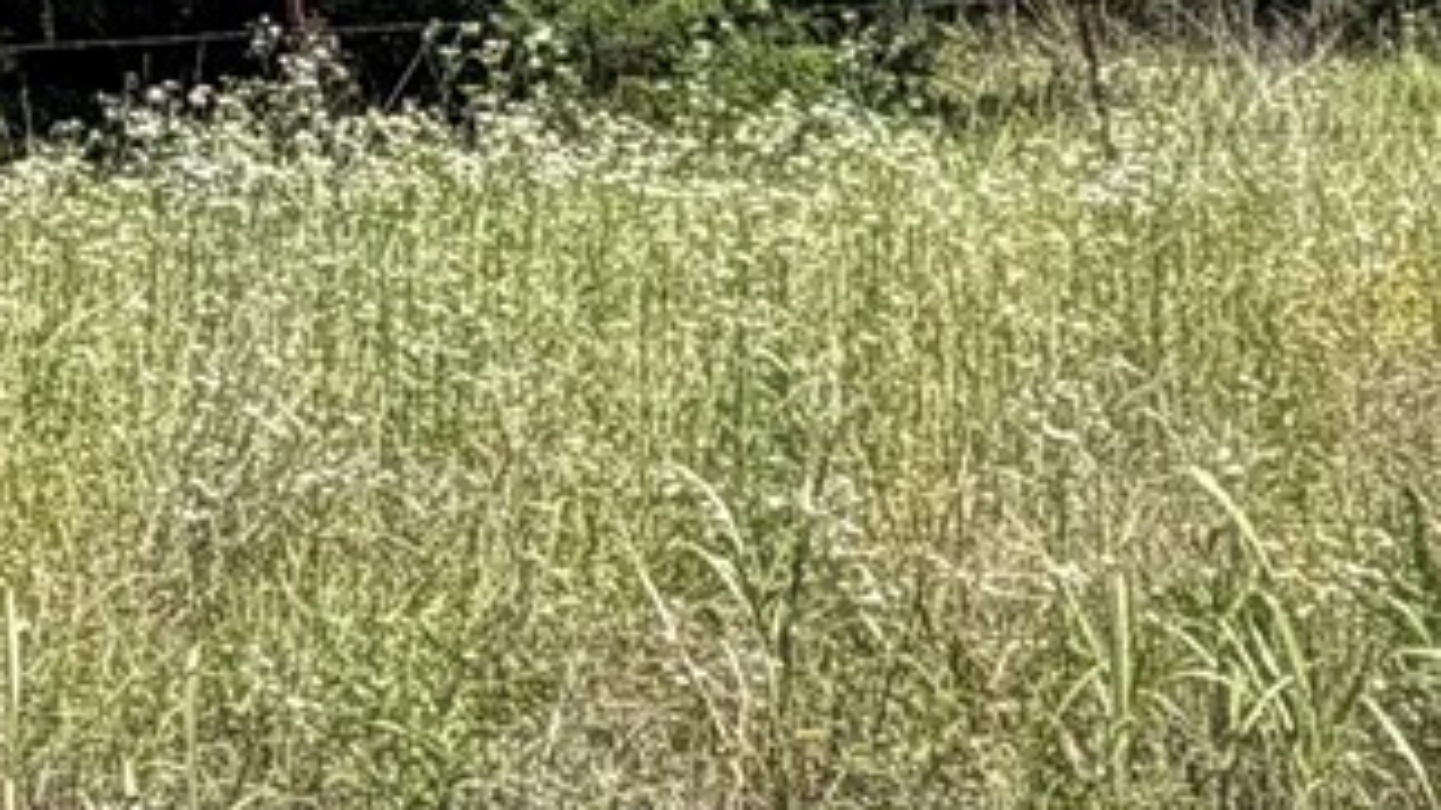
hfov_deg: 19.4
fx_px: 3476
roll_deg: -1.1
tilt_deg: +14.3
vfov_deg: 12.2
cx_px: -922
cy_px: -631
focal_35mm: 91
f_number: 2.2
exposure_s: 1/686
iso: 40
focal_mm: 2.22
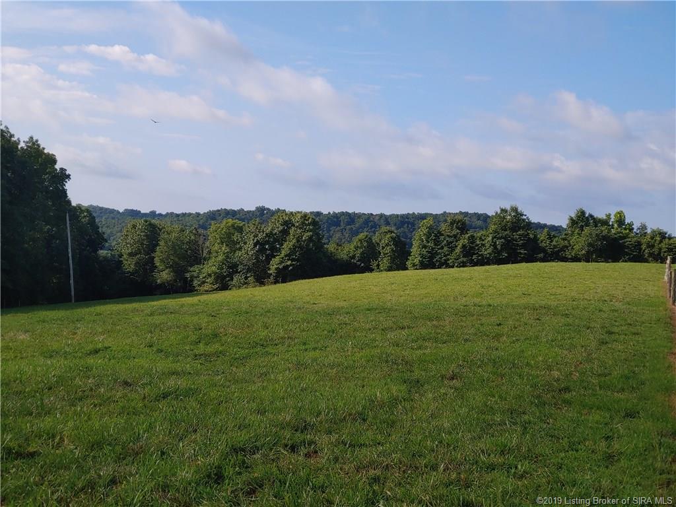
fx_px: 976
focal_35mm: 50
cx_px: 338
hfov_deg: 38.2
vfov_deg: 29.1
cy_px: 254
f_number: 2.4
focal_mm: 5.88
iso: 50
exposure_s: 1/662
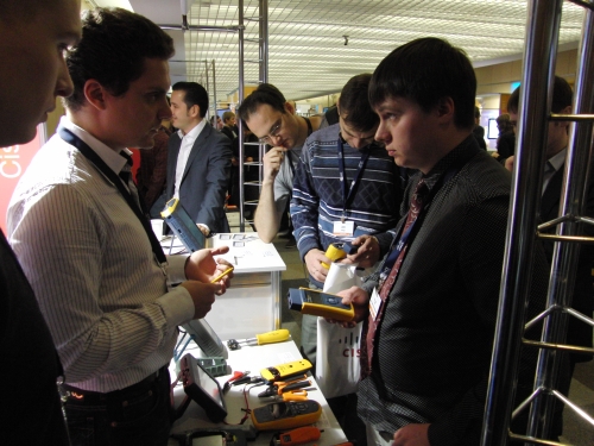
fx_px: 446
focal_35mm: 26
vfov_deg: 53.1
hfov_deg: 67.3
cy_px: 223
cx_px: 297
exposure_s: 1/40
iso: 400
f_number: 2.8
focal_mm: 4.6
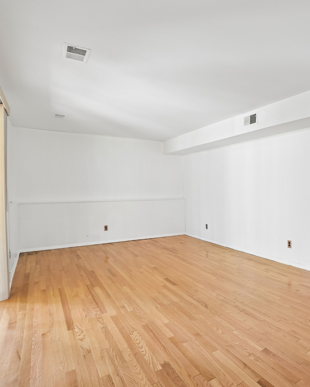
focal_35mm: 22
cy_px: 189
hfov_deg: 58.2
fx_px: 252
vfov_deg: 75.0
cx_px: 249
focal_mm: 14
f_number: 8
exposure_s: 1/10
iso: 800
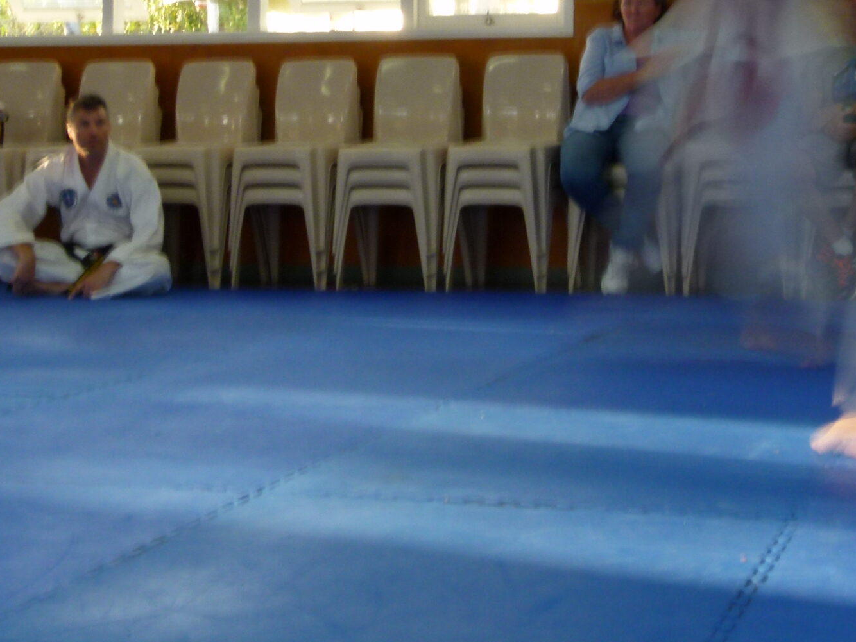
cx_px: 642
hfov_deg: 27.0
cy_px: 36
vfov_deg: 20.2
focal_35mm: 71
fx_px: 1756
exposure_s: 1/4
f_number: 7.1
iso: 100
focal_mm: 6.7
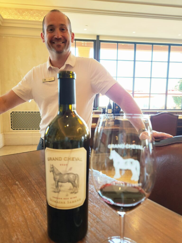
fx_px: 161
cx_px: 91
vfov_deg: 73.9
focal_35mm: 23
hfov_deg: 58.9
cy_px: 122
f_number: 1.8
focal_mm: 5.4
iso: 125
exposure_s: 1/60.2
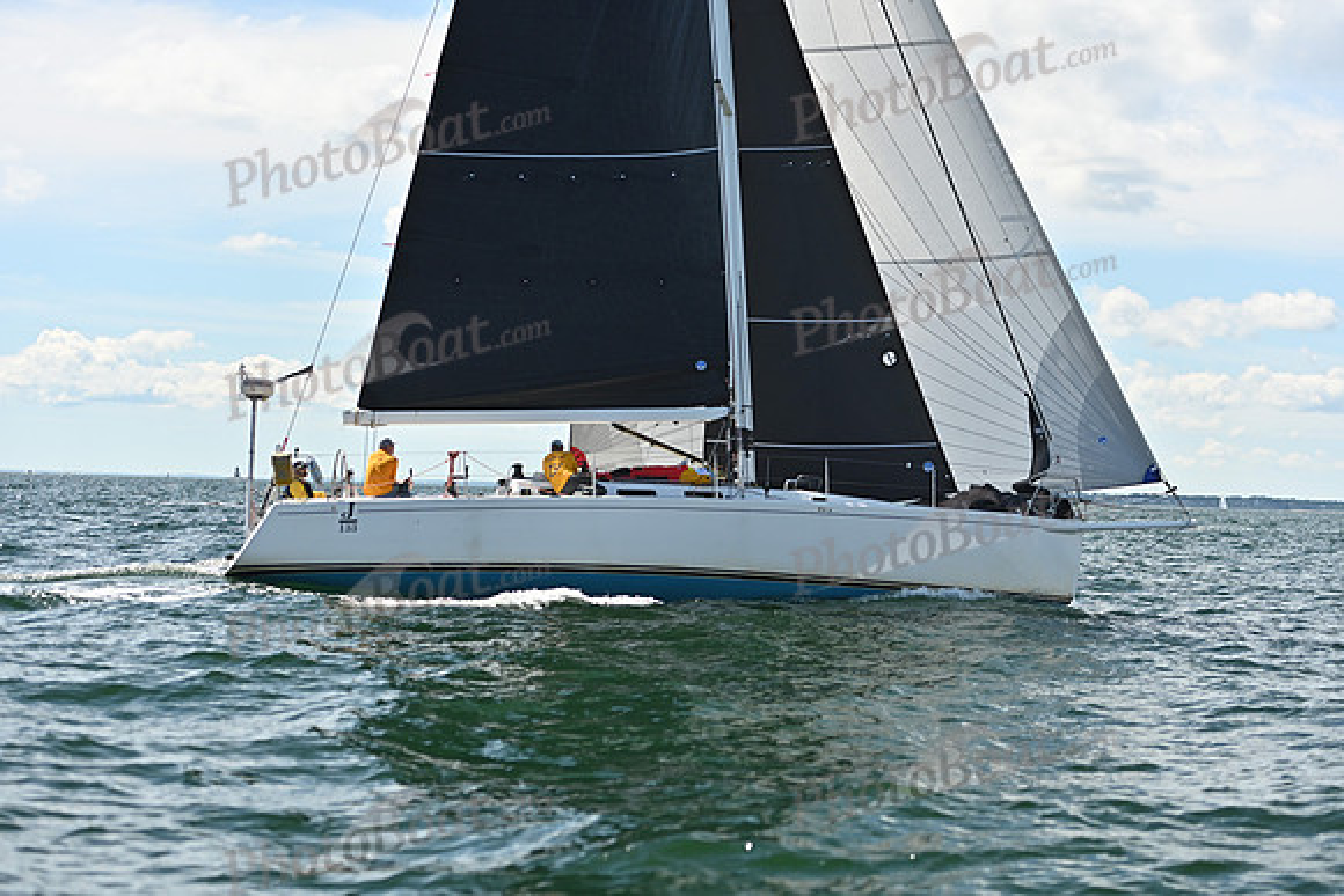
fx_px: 2614
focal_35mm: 70
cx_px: 672
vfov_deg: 19.5
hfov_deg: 28.8
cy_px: 448
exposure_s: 1/2000
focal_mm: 70
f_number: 2.8
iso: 250
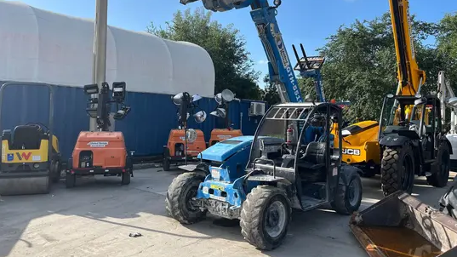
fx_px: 351
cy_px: 97
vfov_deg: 39.9
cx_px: 232
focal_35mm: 29
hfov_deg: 66.1
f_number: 1.6
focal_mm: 5.1
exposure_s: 1/2410
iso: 50
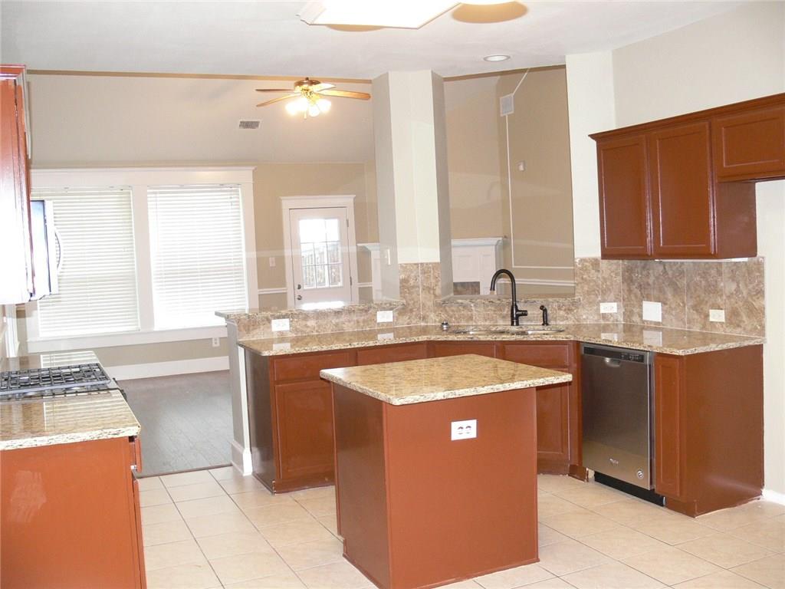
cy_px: 294
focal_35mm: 35
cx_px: 392
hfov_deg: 52.6
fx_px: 794
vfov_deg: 40.7
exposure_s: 1/30
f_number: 2.8
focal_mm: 7.4
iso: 250
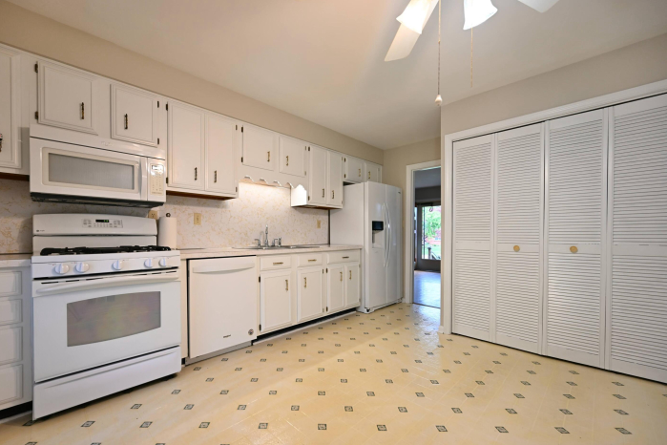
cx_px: 317
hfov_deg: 100.3
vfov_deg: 77.2
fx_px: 278
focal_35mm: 15
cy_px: 238
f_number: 5
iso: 640
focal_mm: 14
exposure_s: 1/30
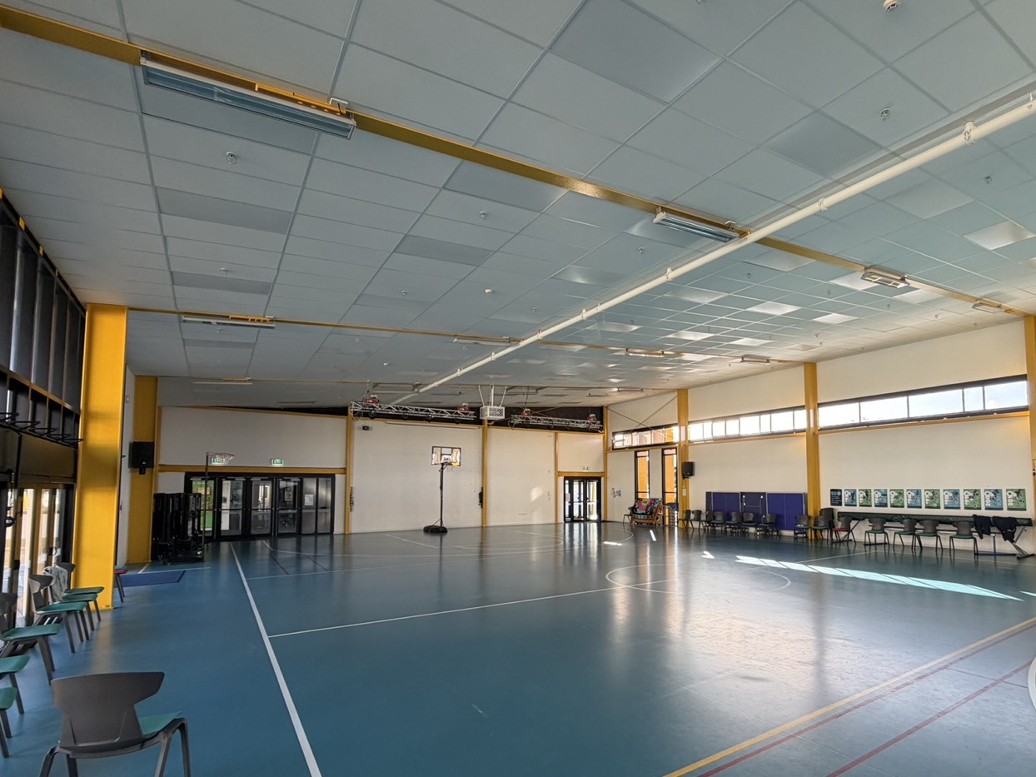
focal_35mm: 18
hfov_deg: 87.3
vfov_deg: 71.1
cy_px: 454
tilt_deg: +4.7
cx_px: 585
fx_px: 539
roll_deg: +1.2
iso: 125
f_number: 2.2
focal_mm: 2.22
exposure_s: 1/121
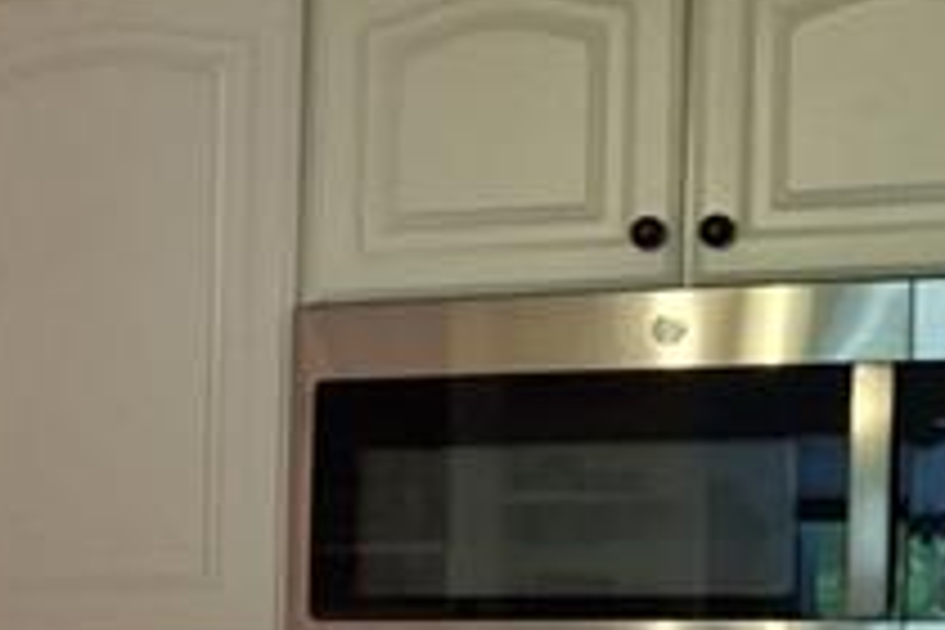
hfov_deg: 14.0
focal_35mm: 127
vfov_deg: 10.6
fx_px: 3333
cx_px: -855
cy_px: 828
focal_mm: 4.69
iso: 200
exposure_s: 1/60
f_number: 1.8
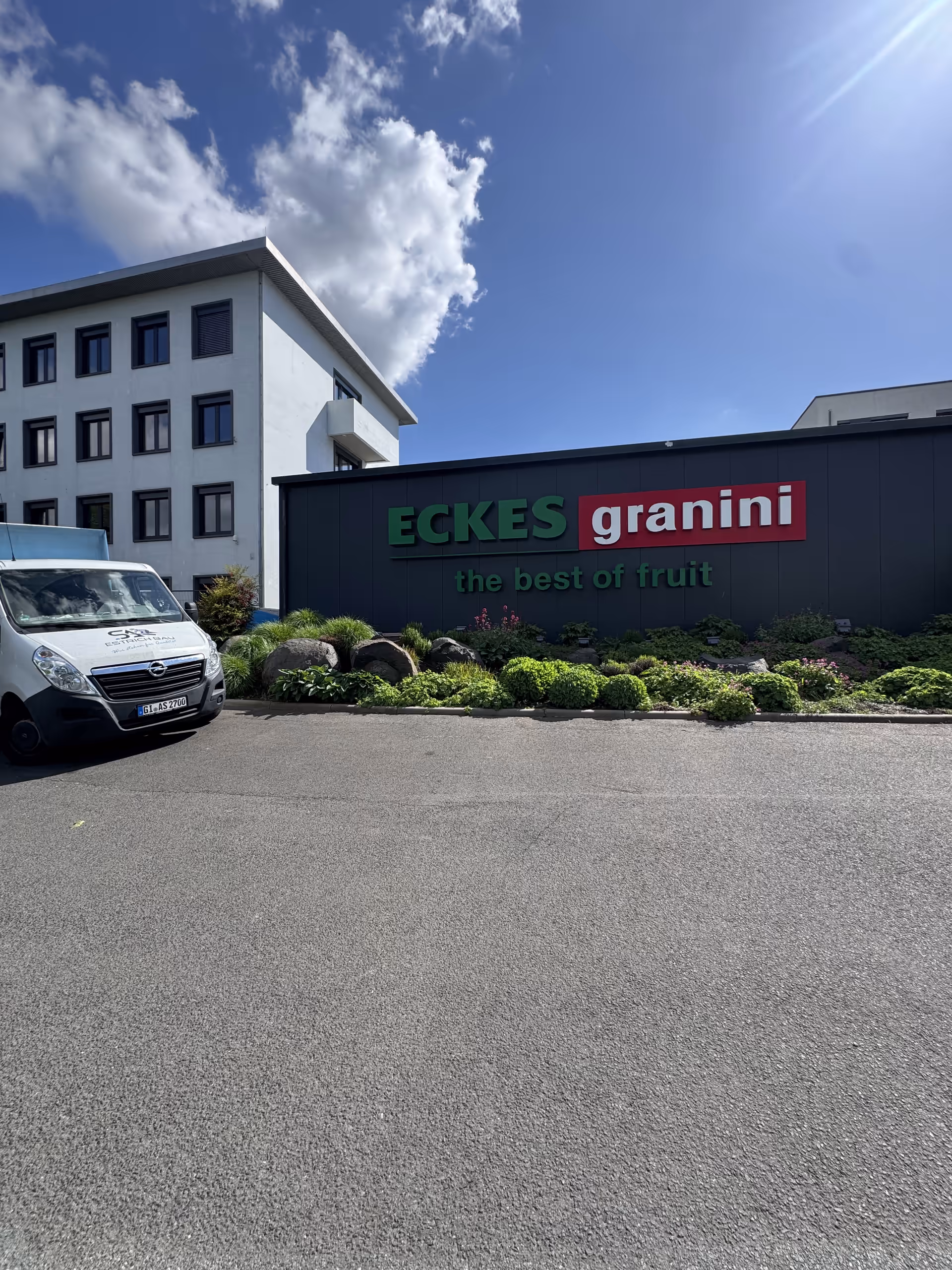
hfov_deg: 85.7
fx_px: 513
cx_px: 476
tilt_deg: +0.5
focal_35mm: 14
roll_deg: -0.6
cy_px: 635
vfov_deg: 102.1
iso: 40
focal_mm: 2.22
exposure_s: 1/1536
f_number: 2.2
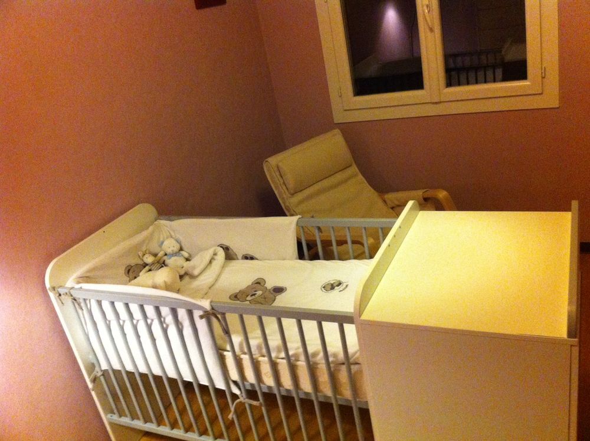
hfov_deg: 52.7
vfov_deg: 40.6
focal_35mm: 35
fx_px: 596
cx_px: 295
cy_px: 220
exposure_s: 1/15
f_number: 2.8
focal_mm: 3.85
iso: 640
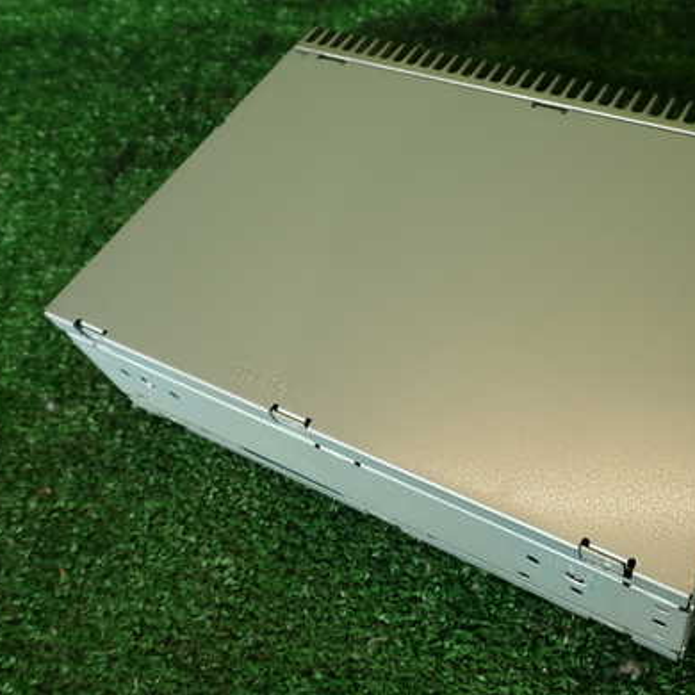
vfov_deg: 48.4
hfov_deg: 47.4
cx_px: 479
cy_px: 342
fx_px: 772
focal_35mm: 34
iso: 100
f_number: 2.8
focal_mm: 4.5
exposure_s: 1/60
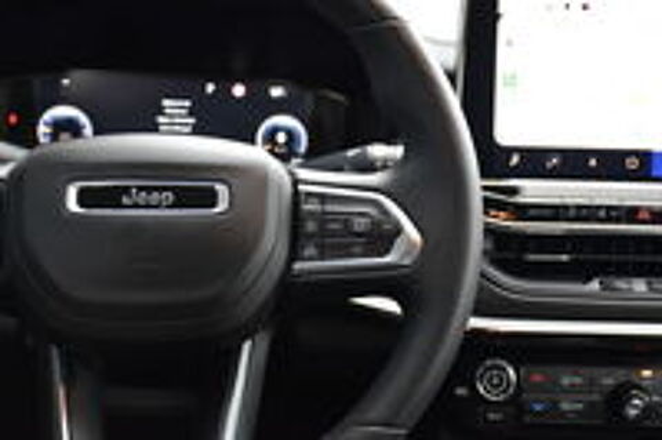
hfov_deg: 35.1
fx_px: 1047
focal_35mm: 57
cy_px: 220
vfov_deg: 23.7
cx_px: 331
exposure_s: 1/60
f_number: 4.2
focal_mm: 38
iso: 1100
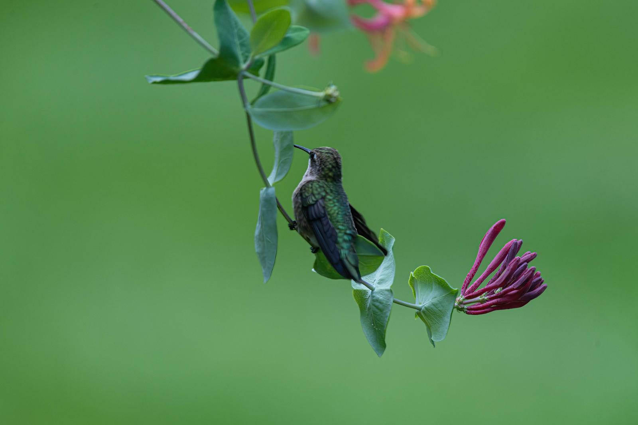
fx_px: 8856
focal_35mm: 500
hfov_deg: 4.1
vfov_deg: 2.7
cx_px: 319
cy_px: 212
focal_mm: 500
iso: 320
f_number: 5.6
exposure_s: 1/160
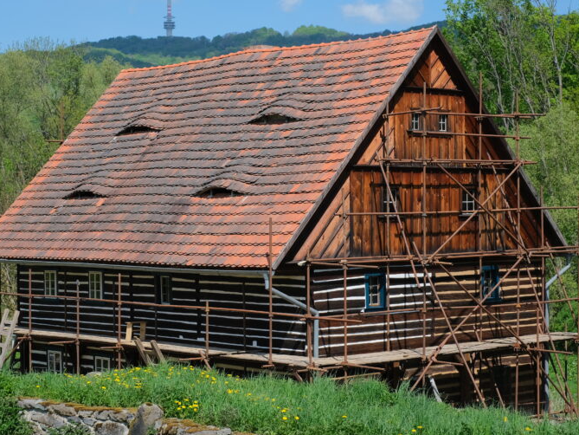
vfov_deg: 18.9
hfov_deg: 25.0
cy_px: 220
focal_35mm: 78
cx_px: 258
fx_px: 1305
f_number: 5.6
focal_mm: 35
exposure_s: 1/1100
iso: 320
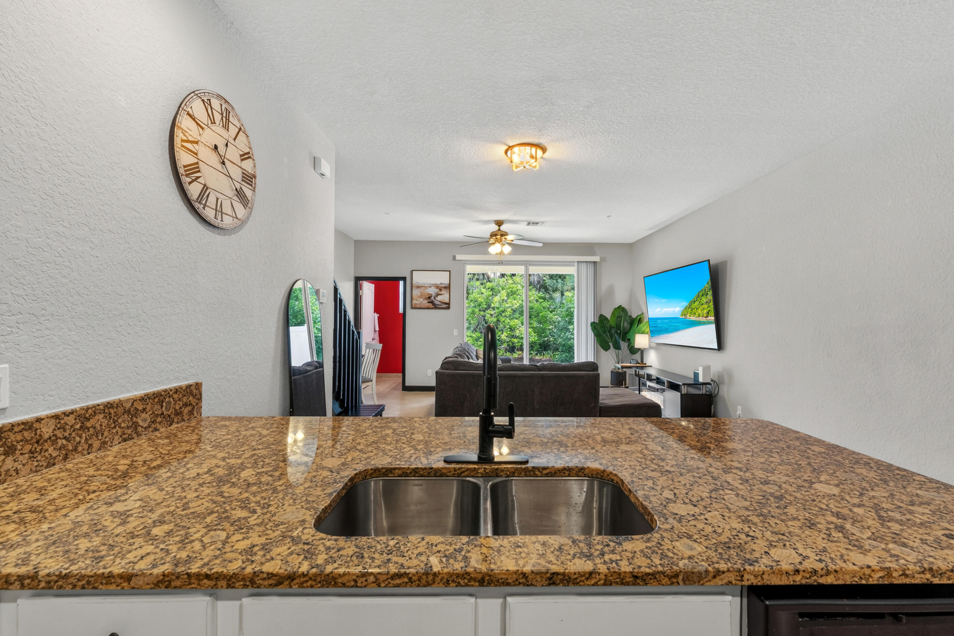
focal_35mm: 15
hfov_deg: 100.4
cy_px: 310
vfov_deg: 77.3
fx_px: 397
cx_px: 492
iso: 250
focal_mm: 14
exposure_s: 1/1.25
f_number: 9
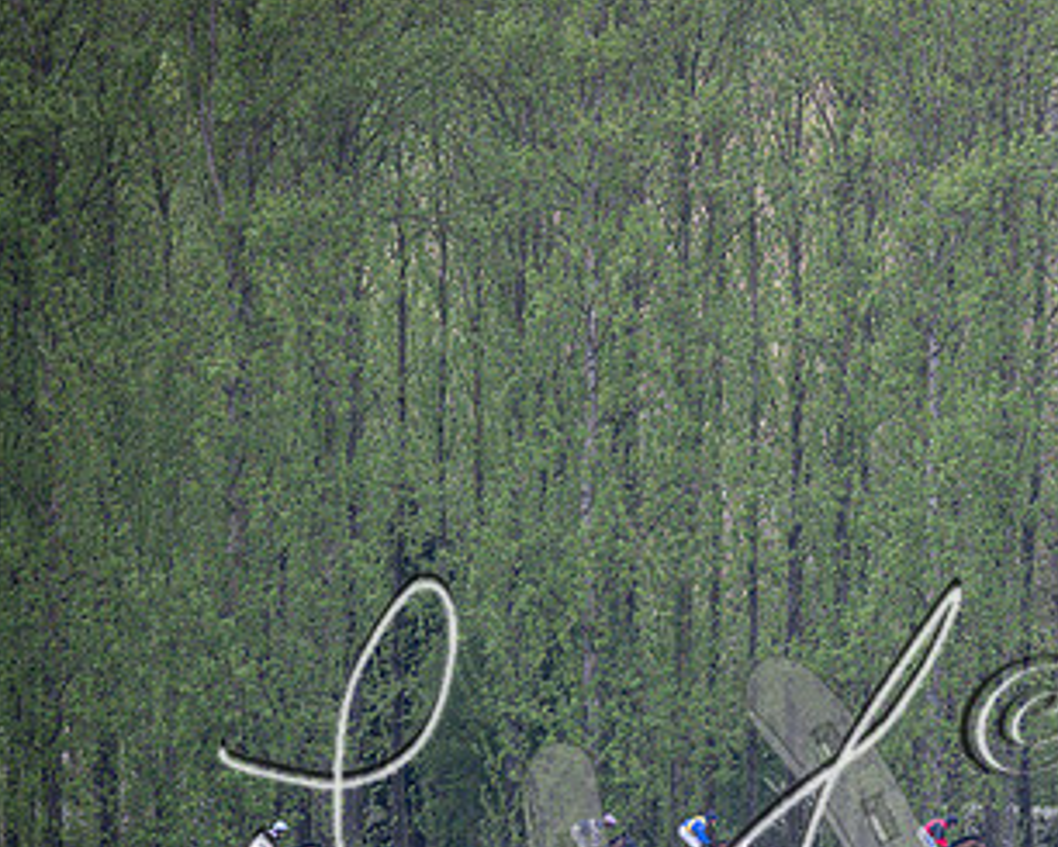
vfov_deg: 2.1
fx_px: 22646
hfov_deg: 2.7
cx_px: 1006
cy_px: 631
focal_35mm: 723
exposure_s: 1/1600
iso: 800
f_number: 5
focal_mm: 220
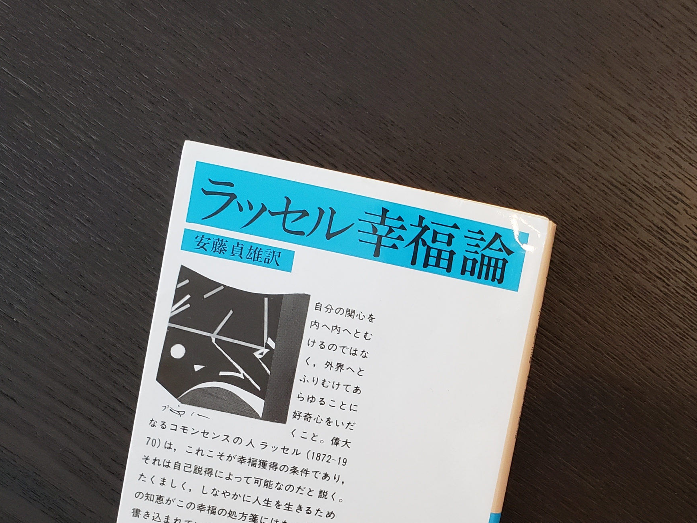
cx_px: 530
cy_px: 429
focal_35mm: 43
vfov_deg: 32.5
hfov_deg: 42.4
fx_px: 866
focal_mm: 4.3
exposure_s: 1/33
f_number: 2.4
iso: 250
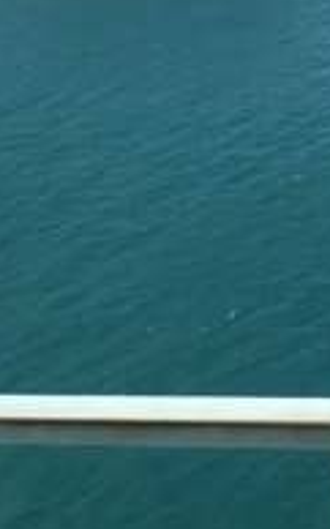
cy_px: -33
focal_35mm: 140
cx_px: 235
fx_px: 2018
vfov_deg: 14.6
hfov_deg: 9.3
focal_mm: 5.87
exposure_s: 1/800
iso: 100
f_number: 3.2
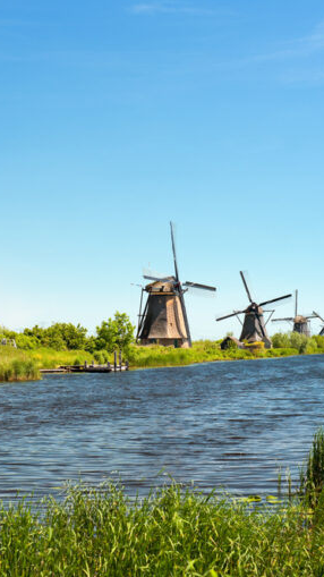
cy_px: 289
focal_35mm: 79
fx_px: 1208
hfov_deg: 15.3
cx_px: 130
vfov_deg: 26.9
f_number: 8
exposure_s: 1/60
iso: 100
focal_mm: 50
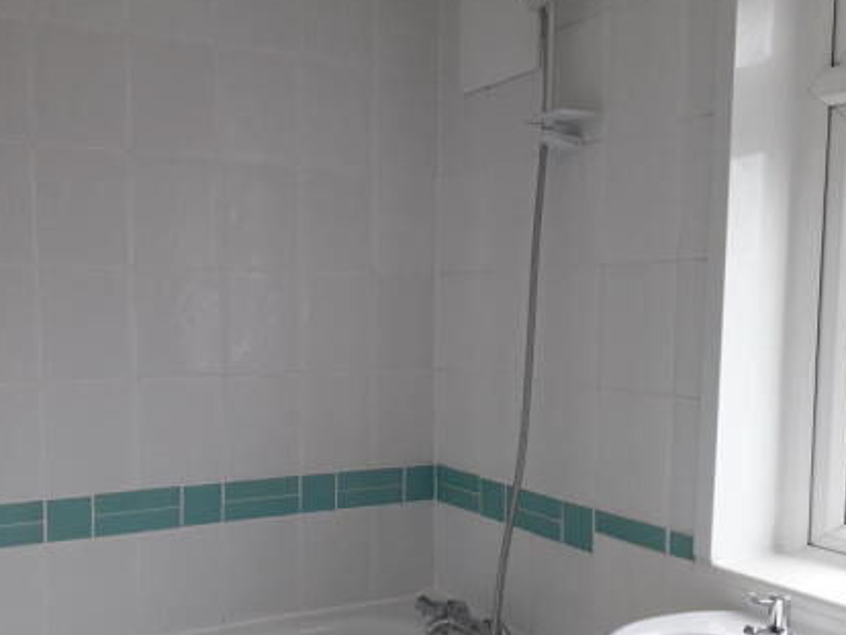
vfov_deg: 37.6
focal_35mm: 38
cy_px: 383
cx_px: 357
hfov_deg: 48.8
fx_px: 929
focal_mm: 3.6
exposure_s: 1/100
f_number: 1.9
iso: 50
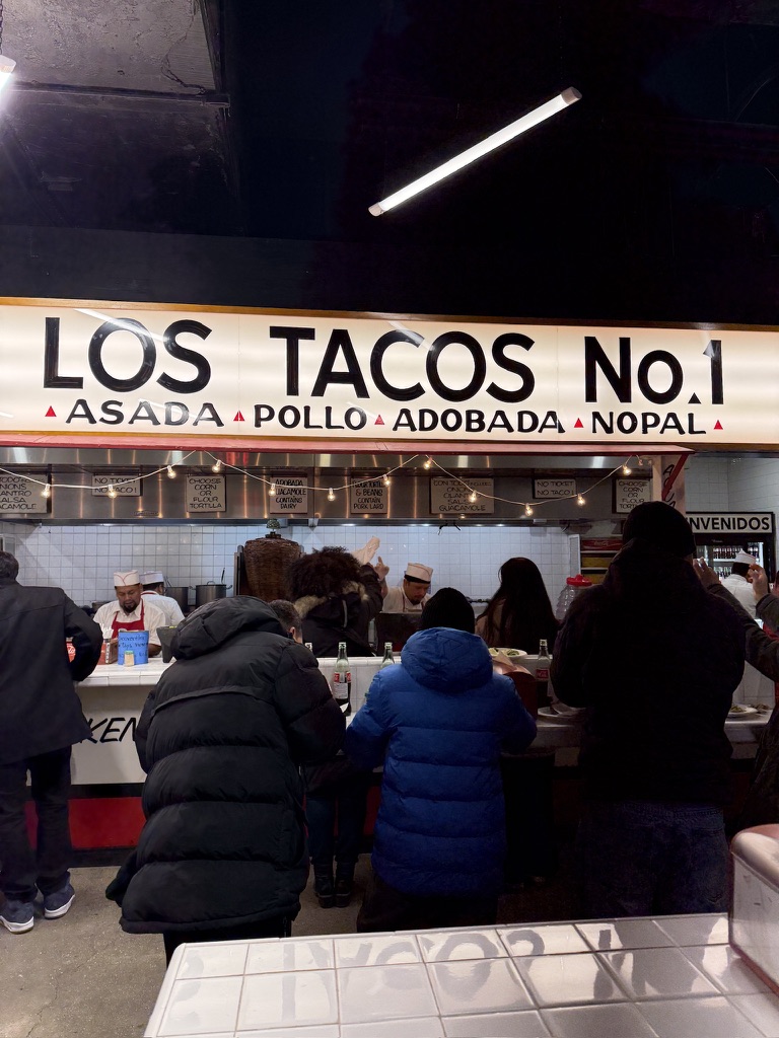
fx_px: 720
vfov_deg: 71.6
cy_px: 519
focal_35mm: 24
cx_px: 390
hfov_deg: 56.8
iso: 125
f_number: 1.78
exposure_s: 1/132
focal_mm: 6.76
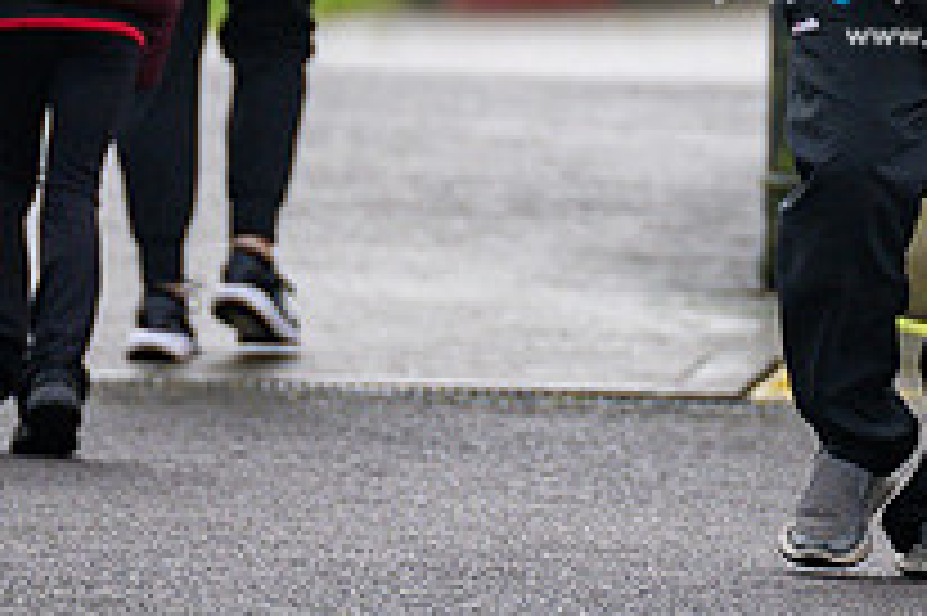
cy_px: -153
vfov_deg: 1.1
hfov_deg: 1.6
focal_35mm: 1264
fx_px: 32521
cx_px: 1008
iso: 500
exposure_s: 1/1600
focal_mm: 300
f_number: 2.8
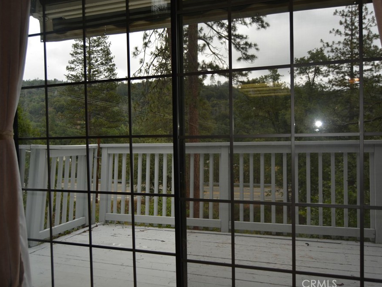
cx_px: 203
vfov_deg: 46.8
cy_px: 143
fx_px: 331
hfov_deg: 59.9
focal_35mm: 30
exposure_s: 1/200
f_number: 3.5
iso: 110
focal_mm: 18
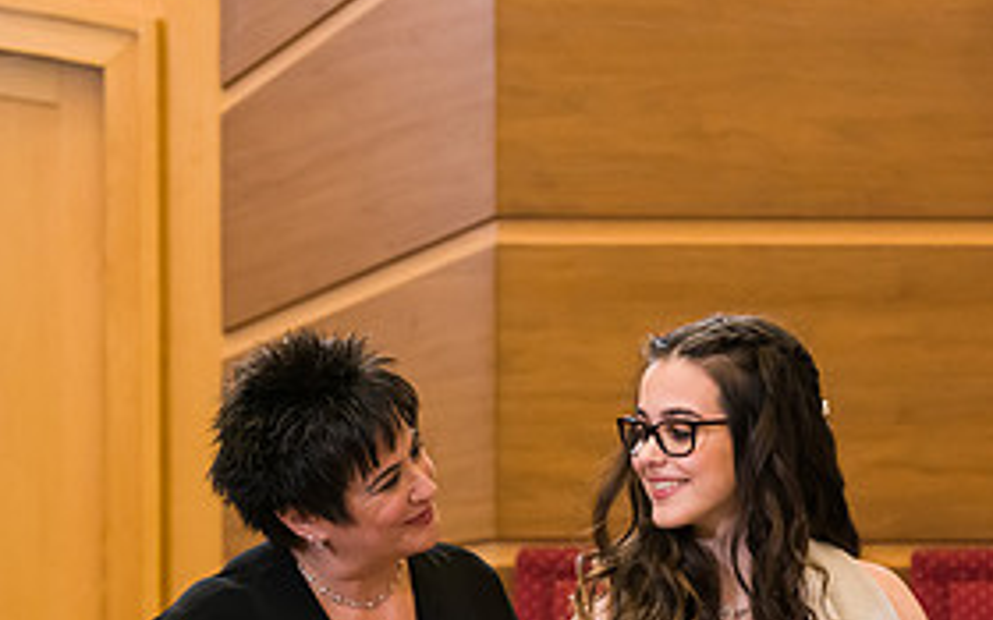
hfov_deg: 6.9
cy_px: 487
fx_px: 8281
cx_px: 738
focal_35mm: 306
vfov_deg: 4.3
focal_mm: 145
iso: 1600
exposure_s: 1/200
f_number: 5.6
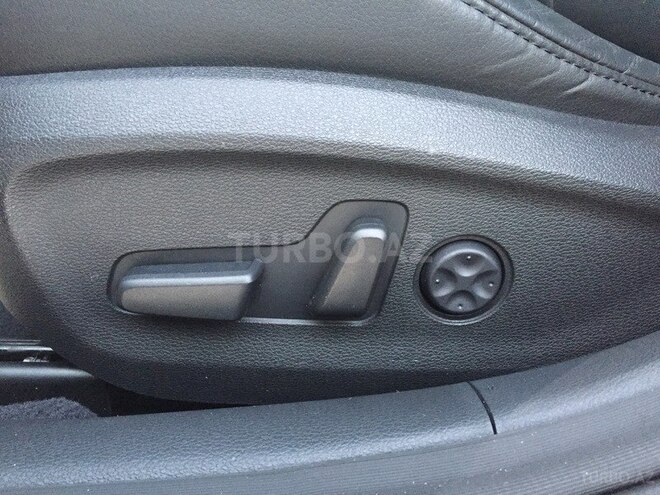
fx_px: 553
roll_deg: +2.9
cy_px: 248
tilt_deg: -28.6
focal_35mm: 29
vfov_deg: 48.2
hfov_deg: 61.7
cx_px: 330
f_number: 2.2
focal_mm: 4.15
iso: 250
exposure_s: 1/17
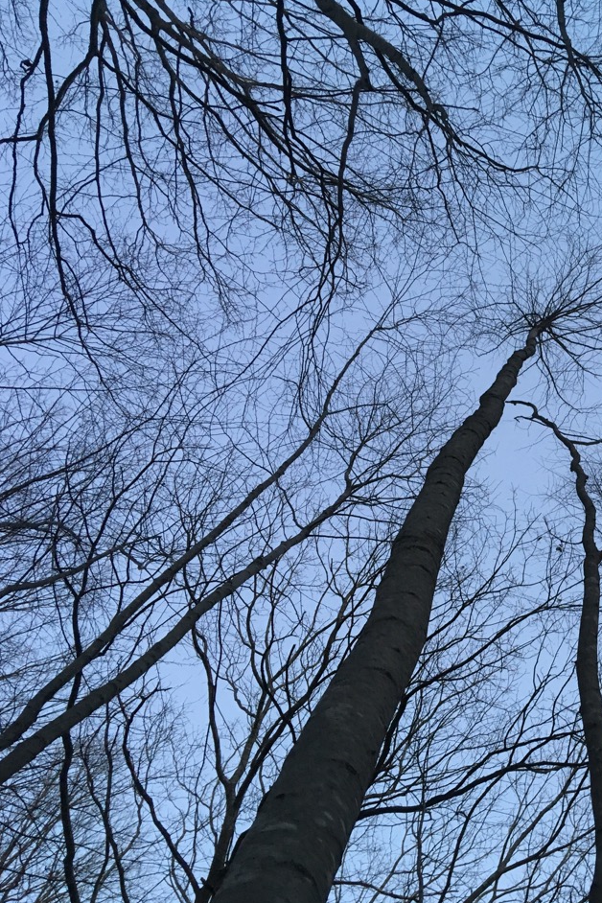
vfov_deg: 47.4
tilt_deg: +74.0
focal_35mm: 41
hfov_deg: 30.4
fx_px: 1028
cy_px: 456
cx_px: 598
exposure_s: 1/30
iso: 100
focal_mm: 4.15
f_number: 2.2
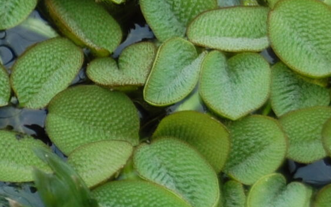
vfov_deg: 3.4
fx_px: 3459
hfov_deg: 5.3
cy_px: 227
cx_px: -407
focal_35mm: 383
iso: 200
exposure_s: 1/125
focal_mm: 55
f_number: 5.6
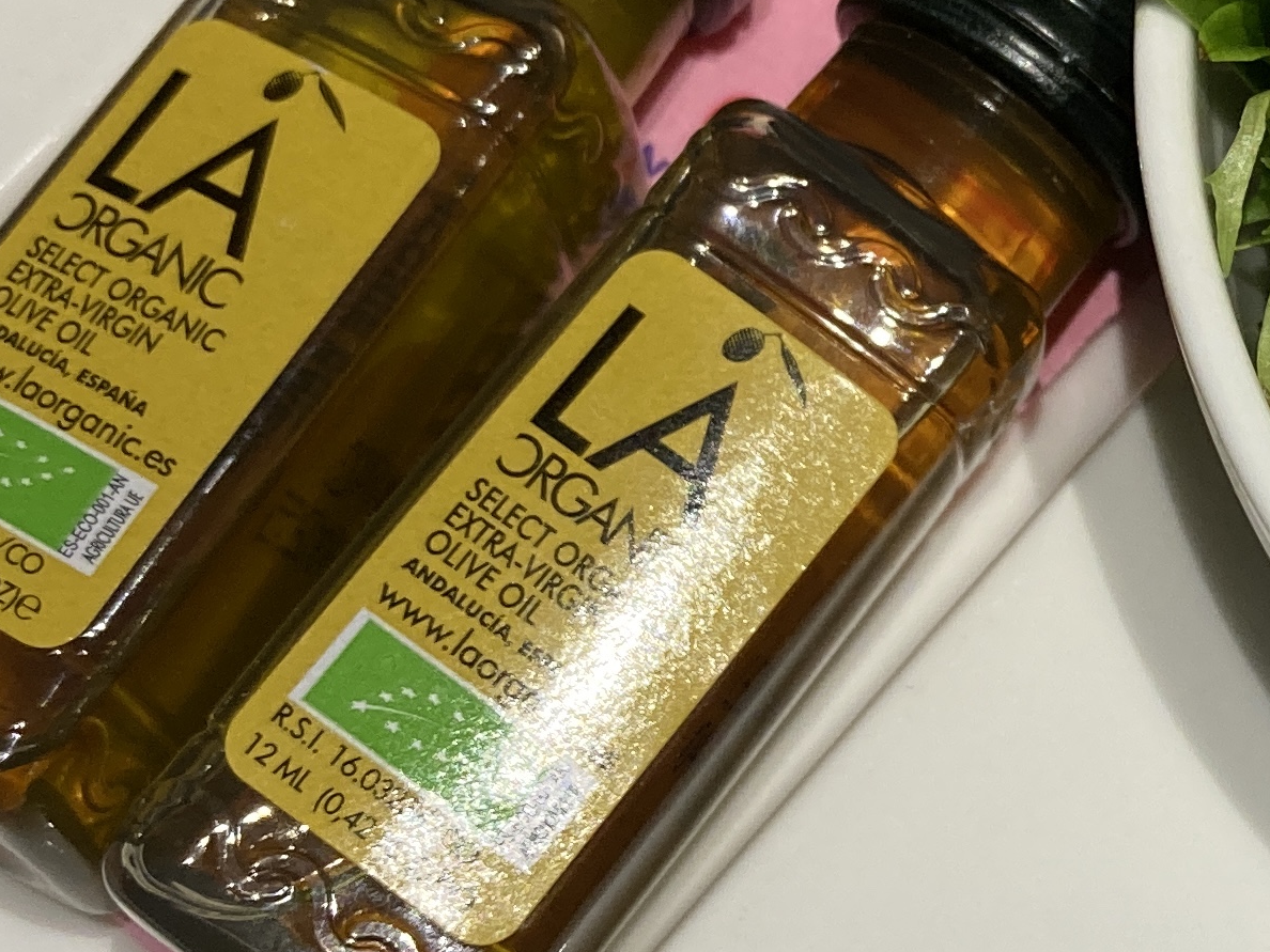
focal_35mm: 95
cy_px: 235
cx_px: 1450
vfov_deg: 15.5
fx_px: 3485
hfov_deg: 19.6
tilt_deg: -61.7
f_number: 1.8
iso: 80
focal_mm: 3.99
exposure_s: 1/104
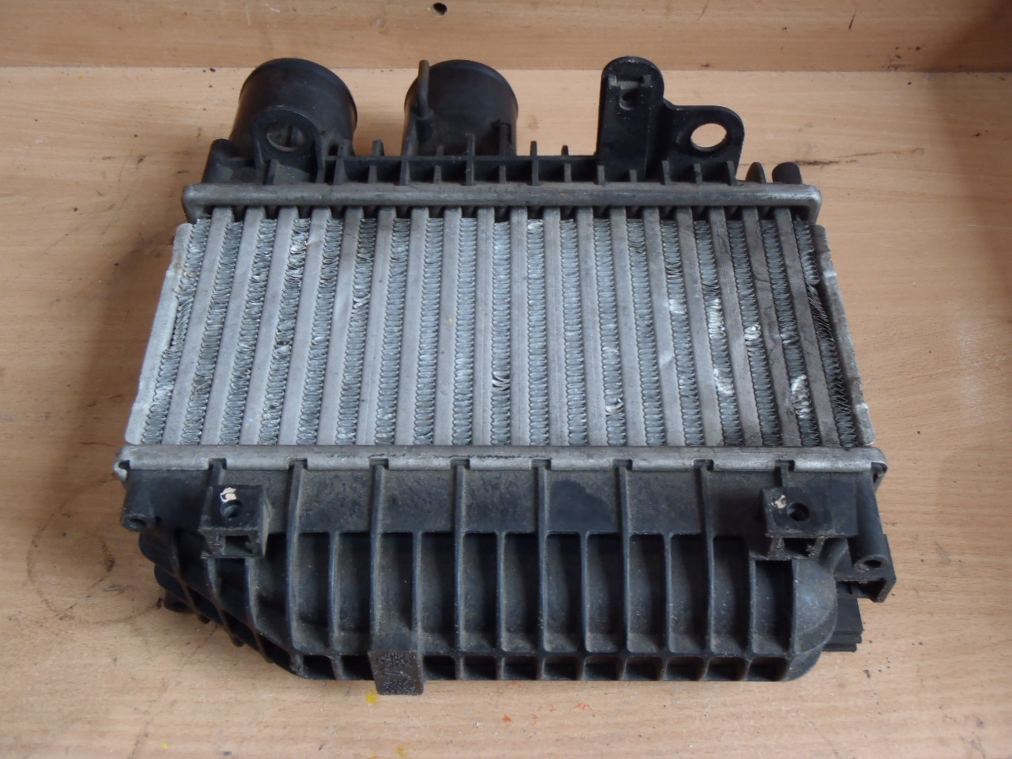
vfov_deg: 37.7
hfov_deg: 49.0
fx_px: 1111
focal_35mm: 38
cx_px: 506
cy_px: 380
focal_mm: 6.83
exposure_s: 1/10
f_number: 4.6
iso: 200
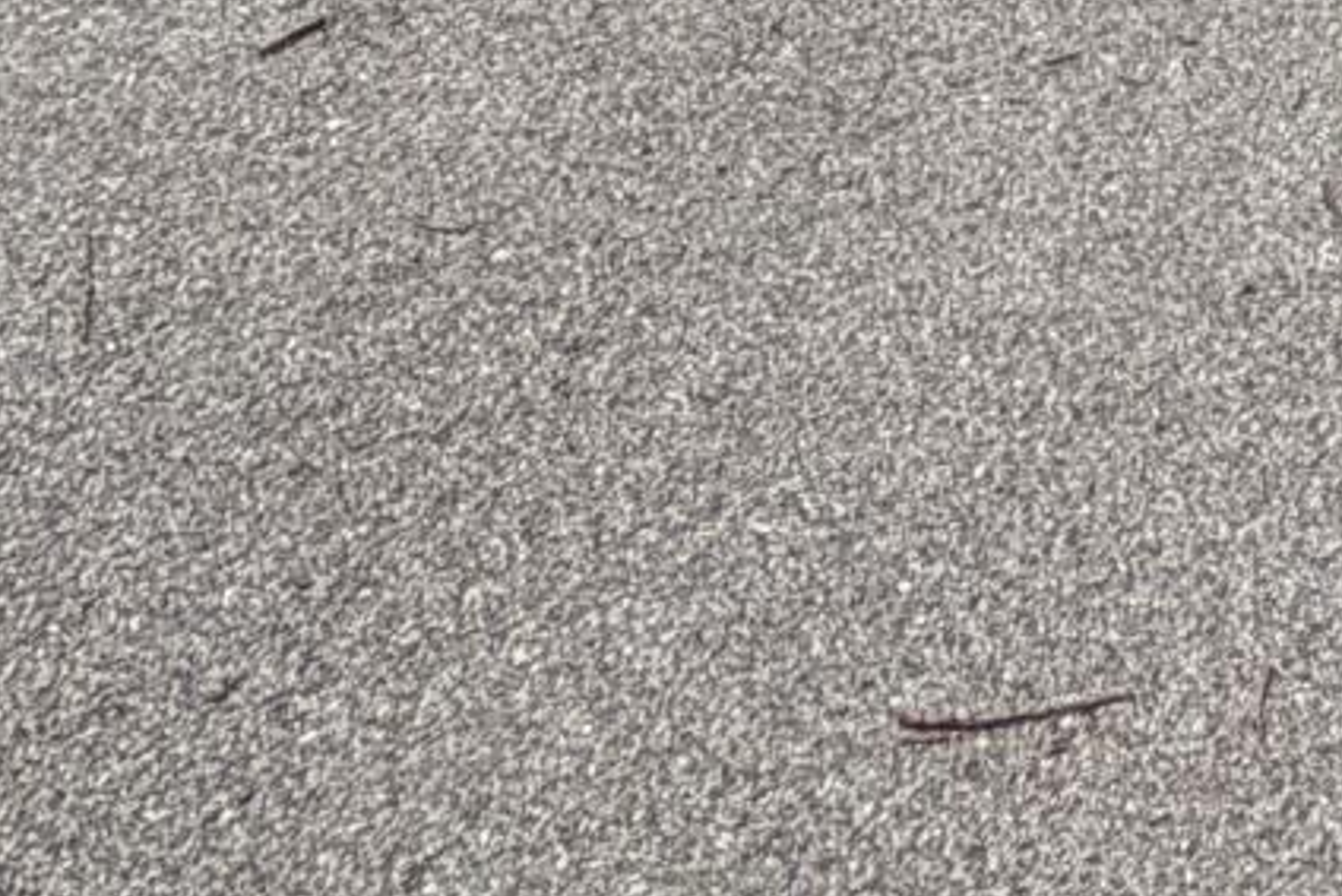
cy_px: -1909
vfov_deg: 9.7
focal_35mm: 103
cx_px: 1975
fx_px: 3841
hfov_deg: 17.9
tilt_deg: -7.0
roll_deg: +1.9
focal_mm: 2.22
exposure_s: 1/770
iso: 40
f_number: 2.2
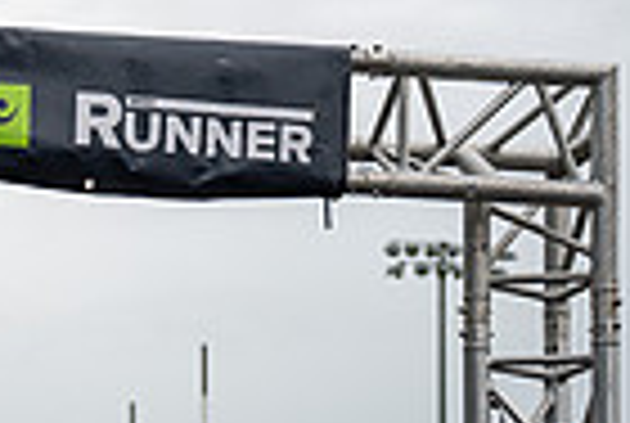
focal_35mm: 149
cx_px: -342
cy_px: 502
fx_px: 2613
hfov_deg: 12.9
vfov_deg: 9.1
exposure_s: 1/1250
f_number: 2.8
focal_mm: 36
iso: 125
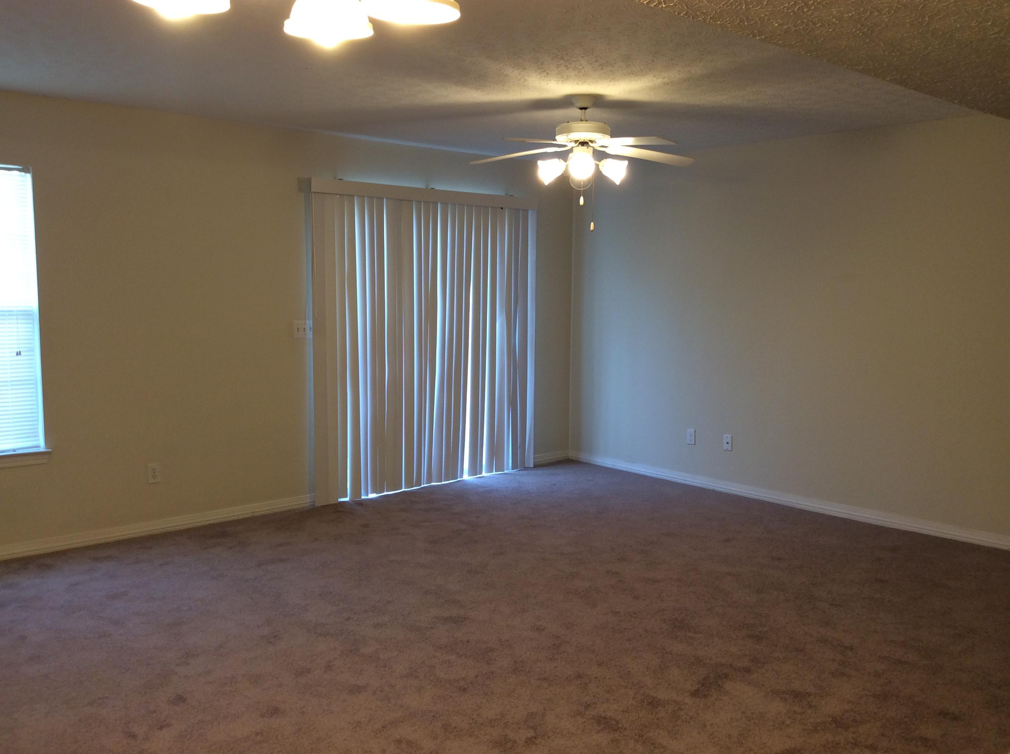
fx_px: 932
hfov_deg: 56.9
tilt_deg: -5.9
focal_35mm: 32
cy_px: 377
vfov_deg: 44.1
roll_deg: +0.0
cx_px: 505
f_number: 2.4
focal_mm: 3.3
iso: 40
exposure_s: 1/24
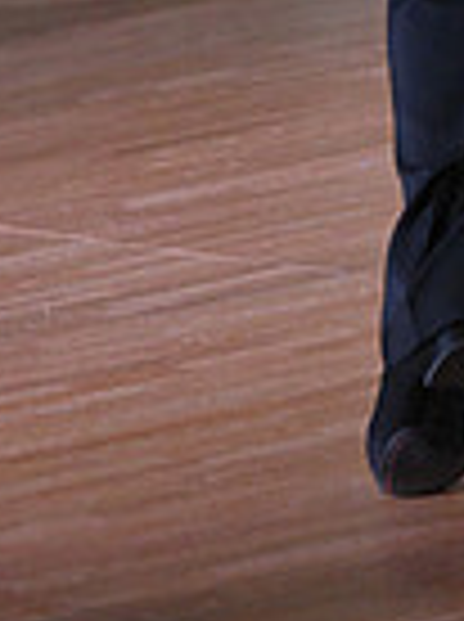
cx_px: 691
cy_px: -464
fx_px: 6902
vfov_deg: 5.1
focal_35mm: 385
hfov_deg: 3.8
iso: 4000
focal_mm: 95
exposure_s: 1/400
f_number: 5
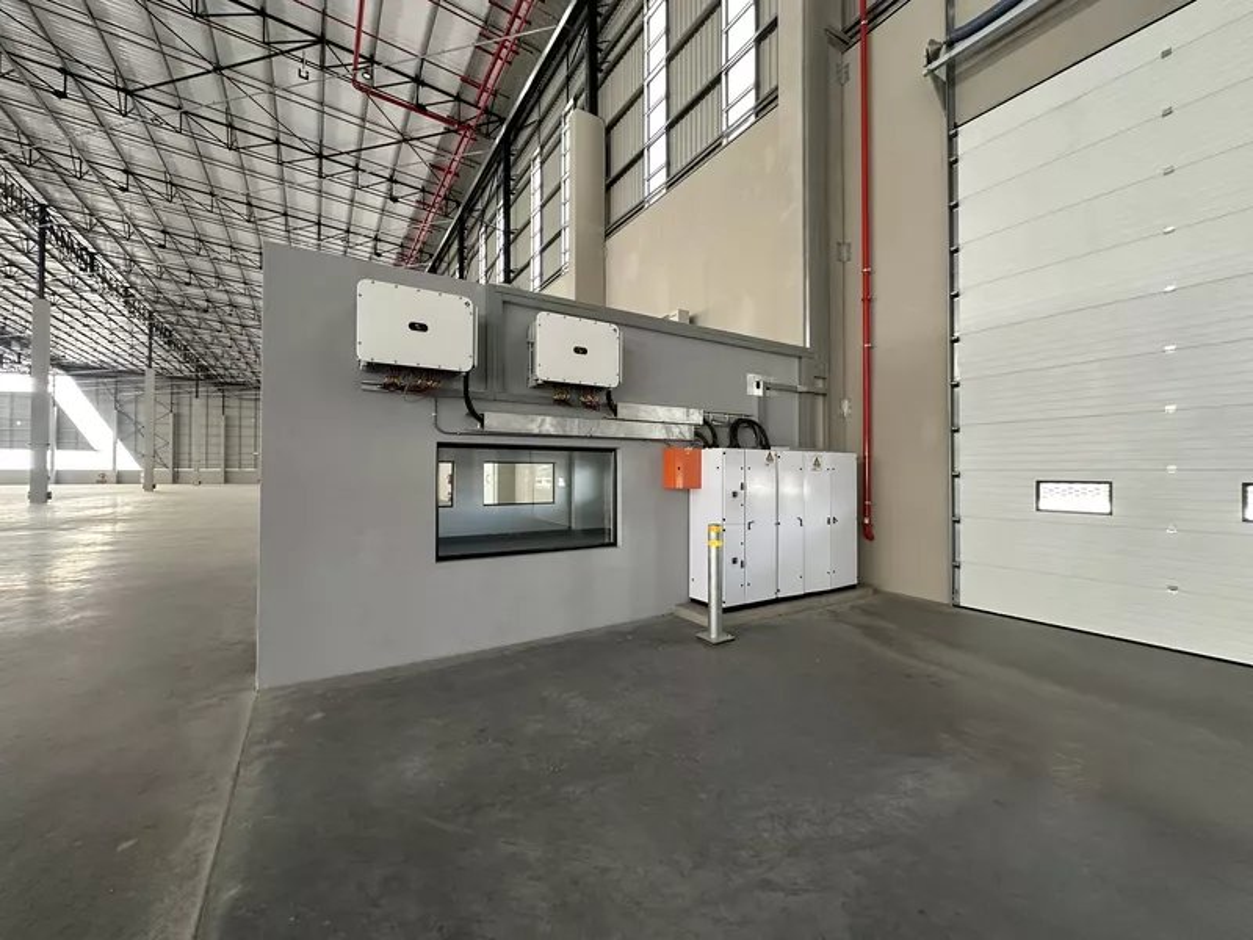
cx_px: 626
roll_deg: -0.9
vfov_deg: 85.7
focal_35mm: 14
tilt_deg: +0.5
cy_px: 470
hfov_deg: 102.1
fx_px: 507
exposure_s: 1/99
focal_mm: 2.22
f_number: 2.2
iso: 160
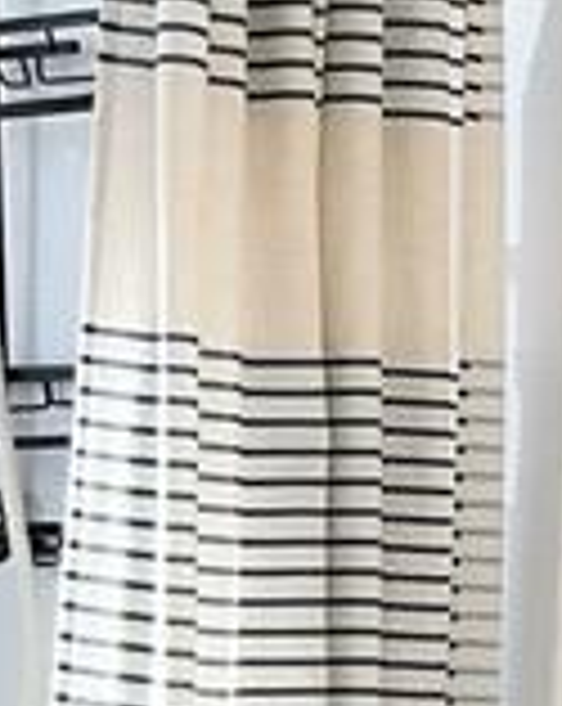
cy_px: 886
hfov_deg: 7.8
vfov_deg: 10.3
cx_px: 1313
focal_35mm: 185
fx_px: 3858
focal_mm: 3
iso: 32
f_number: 1.8
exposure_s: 1/160
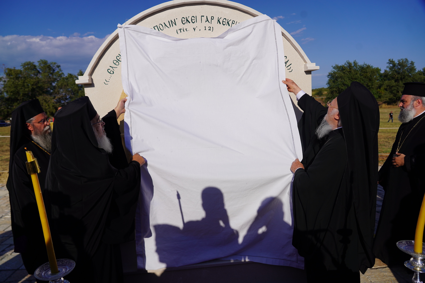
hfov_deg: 73.7
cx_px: 212
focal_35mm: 24
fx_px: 283
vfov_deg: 53.1
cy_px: 142
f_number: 5
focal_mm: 24
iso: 100
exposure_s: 1/1600
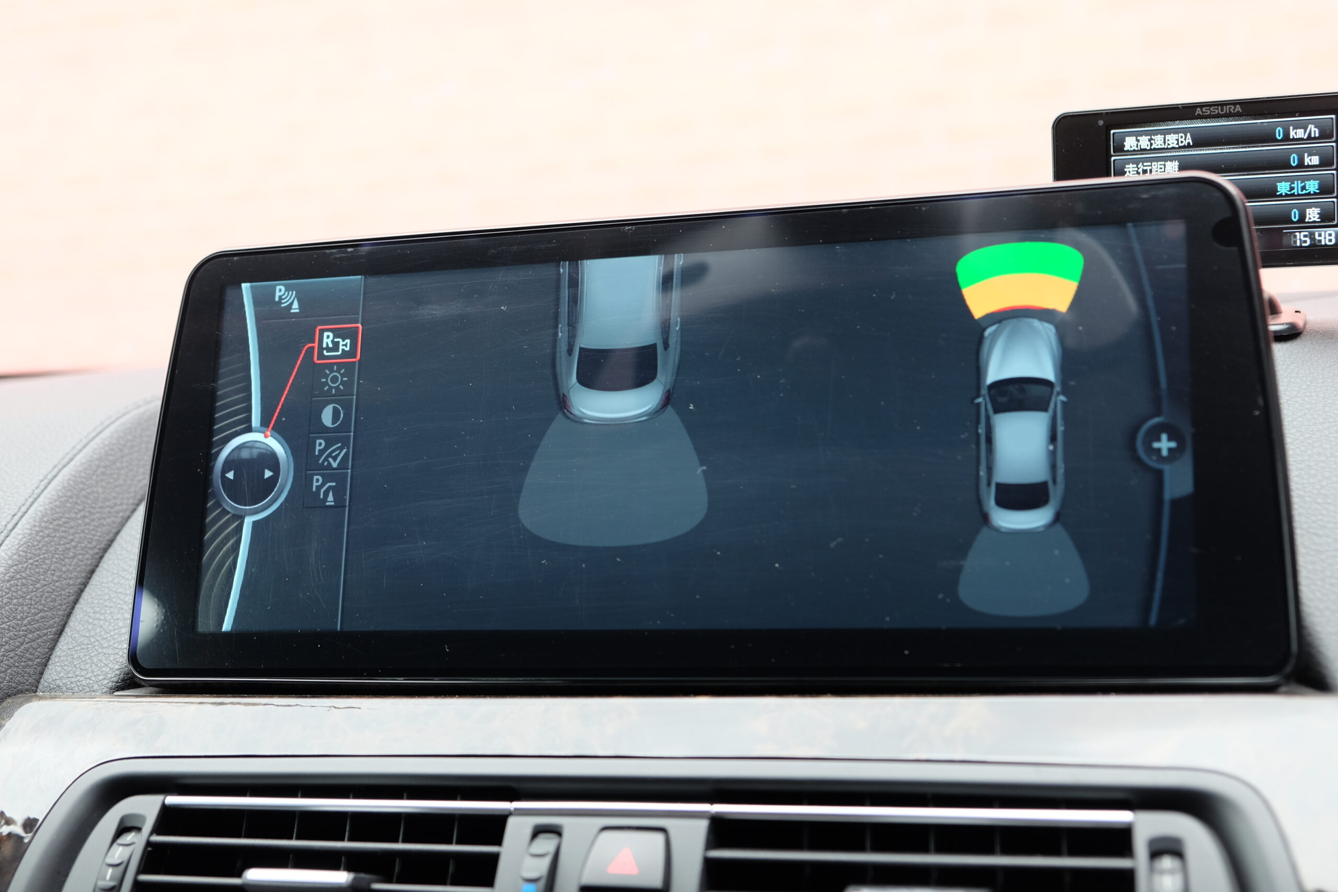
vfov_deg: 29.9
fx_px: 1672
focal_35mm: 45
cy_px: 446
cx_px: 669
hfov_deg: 43.6
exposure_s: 1/26
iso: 400
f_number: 3.6
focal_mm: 30.2
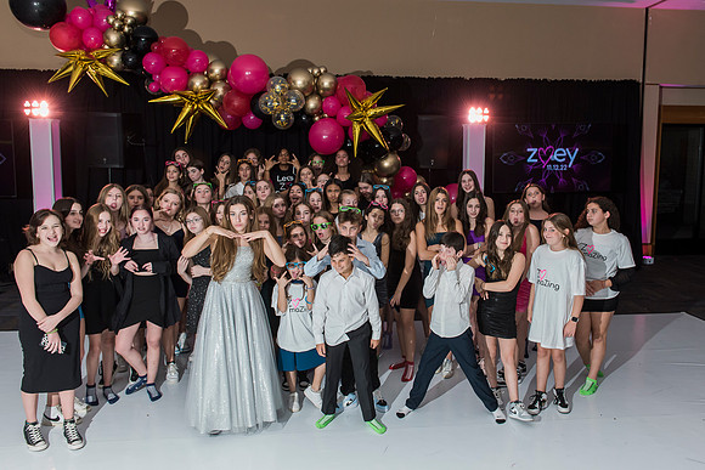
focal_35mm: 30
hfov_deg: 62.0
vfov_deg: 43.8
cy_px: 217
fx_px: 585
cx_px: 387
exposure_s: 1/100
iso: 1000
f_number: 8
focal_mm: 27
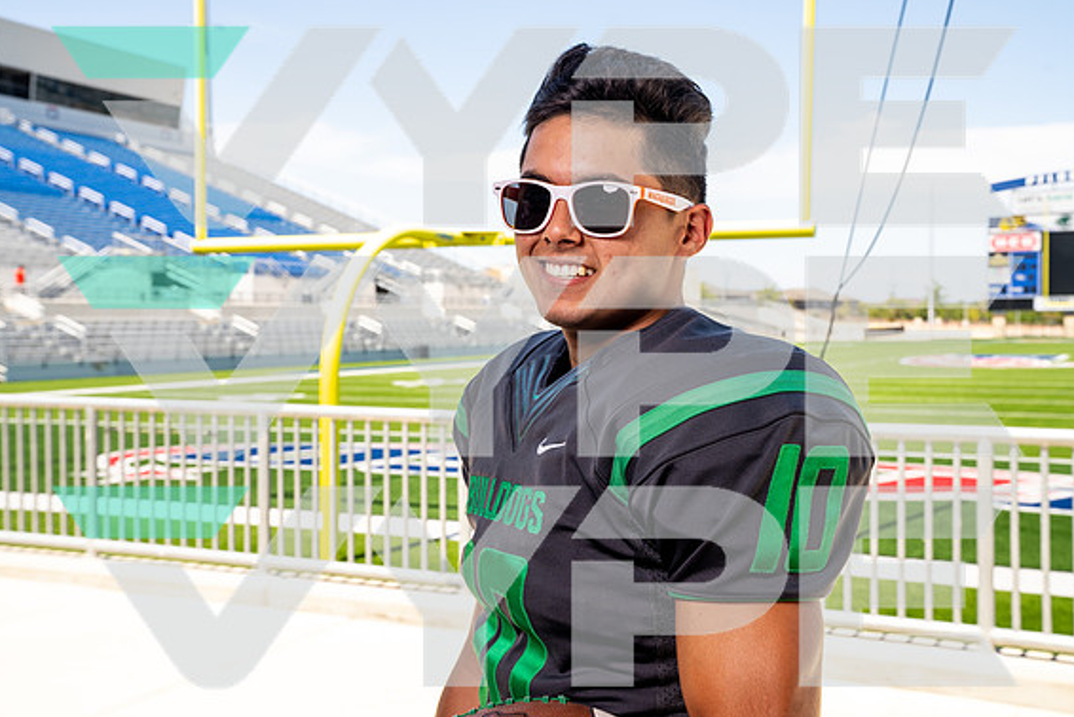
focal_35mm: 42
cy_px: 358
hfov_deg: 46.4
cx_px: 541
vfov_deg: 31.9
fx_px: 1254
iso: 100
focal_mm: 41
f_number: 8
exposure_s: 1/125
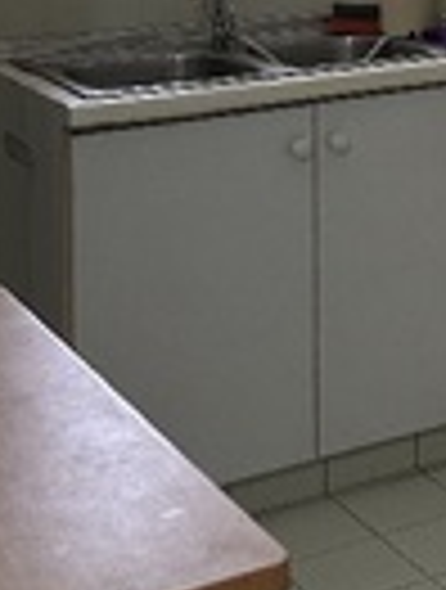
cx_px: 635
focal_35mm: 95
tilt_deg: -1.5
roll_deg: -0.7
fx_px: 1624
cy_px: -158
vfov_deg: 19.2
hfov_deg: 14.7
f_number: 1.5
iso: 125
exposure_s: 1/50
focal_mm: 5.7
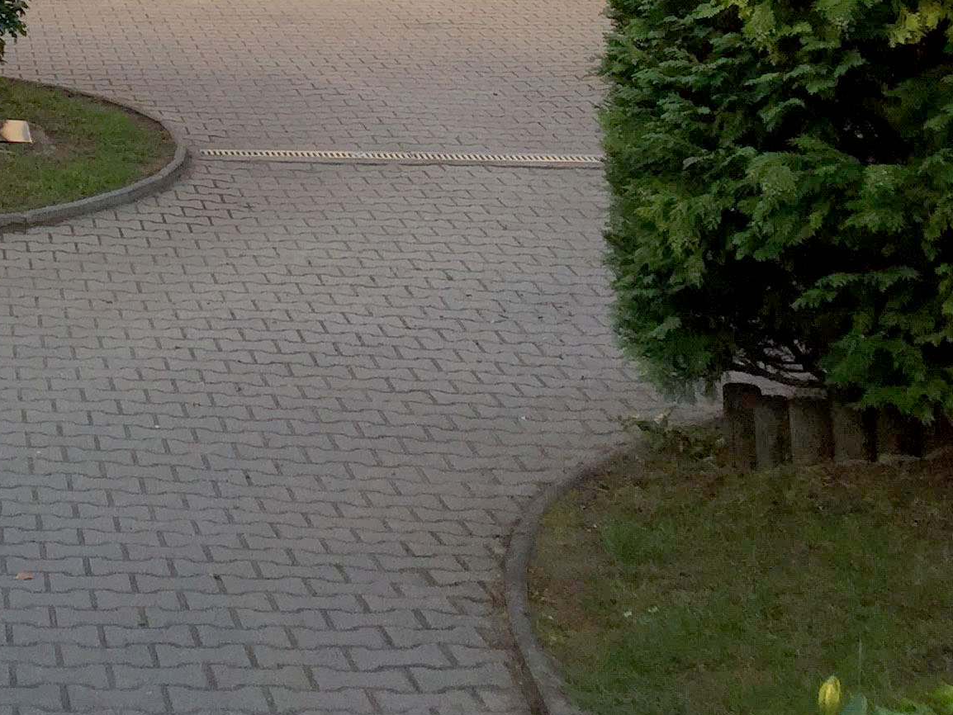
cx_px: -315
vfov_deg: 17.1
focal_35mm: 82
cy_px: -180
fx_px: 2258
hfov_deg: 21.4
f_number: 2.2
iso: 32
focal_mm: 4.15
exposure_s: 1/494
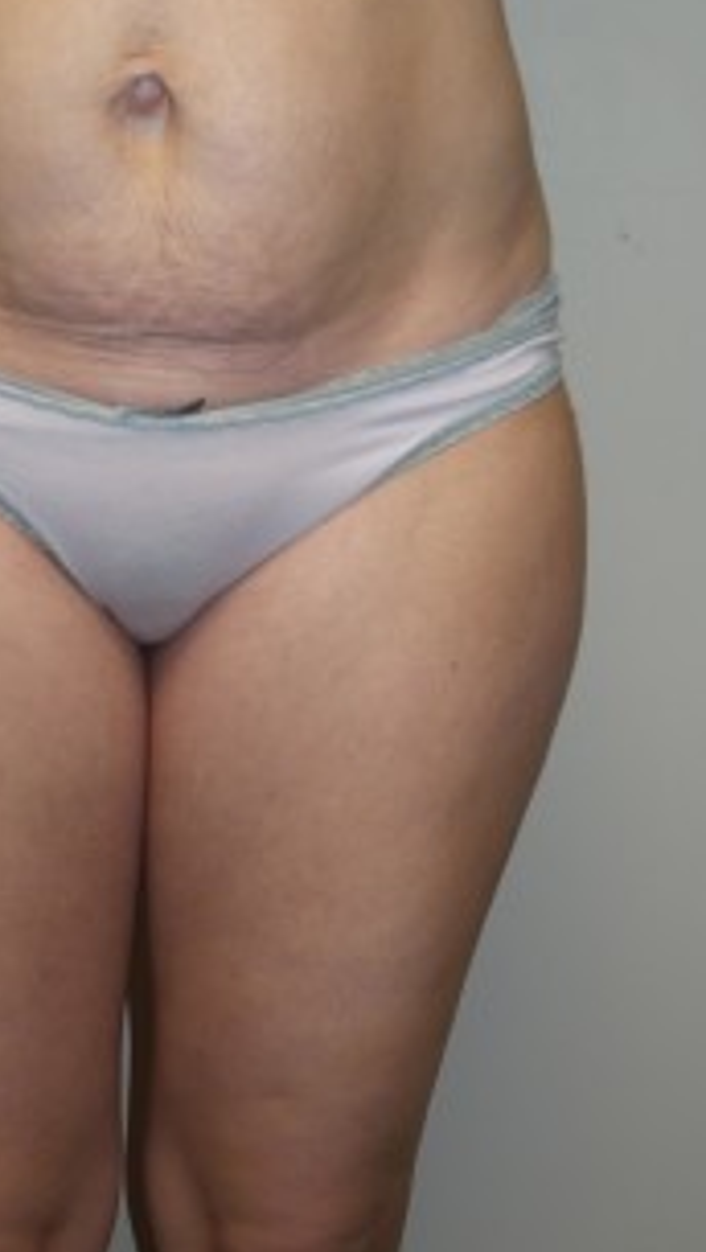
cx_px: 123
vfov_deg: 34.8
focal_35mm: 60
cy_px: 530
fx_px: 1993
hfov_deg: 19.8
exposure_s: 1/40
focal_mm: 7.5
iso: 100
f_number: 3.2
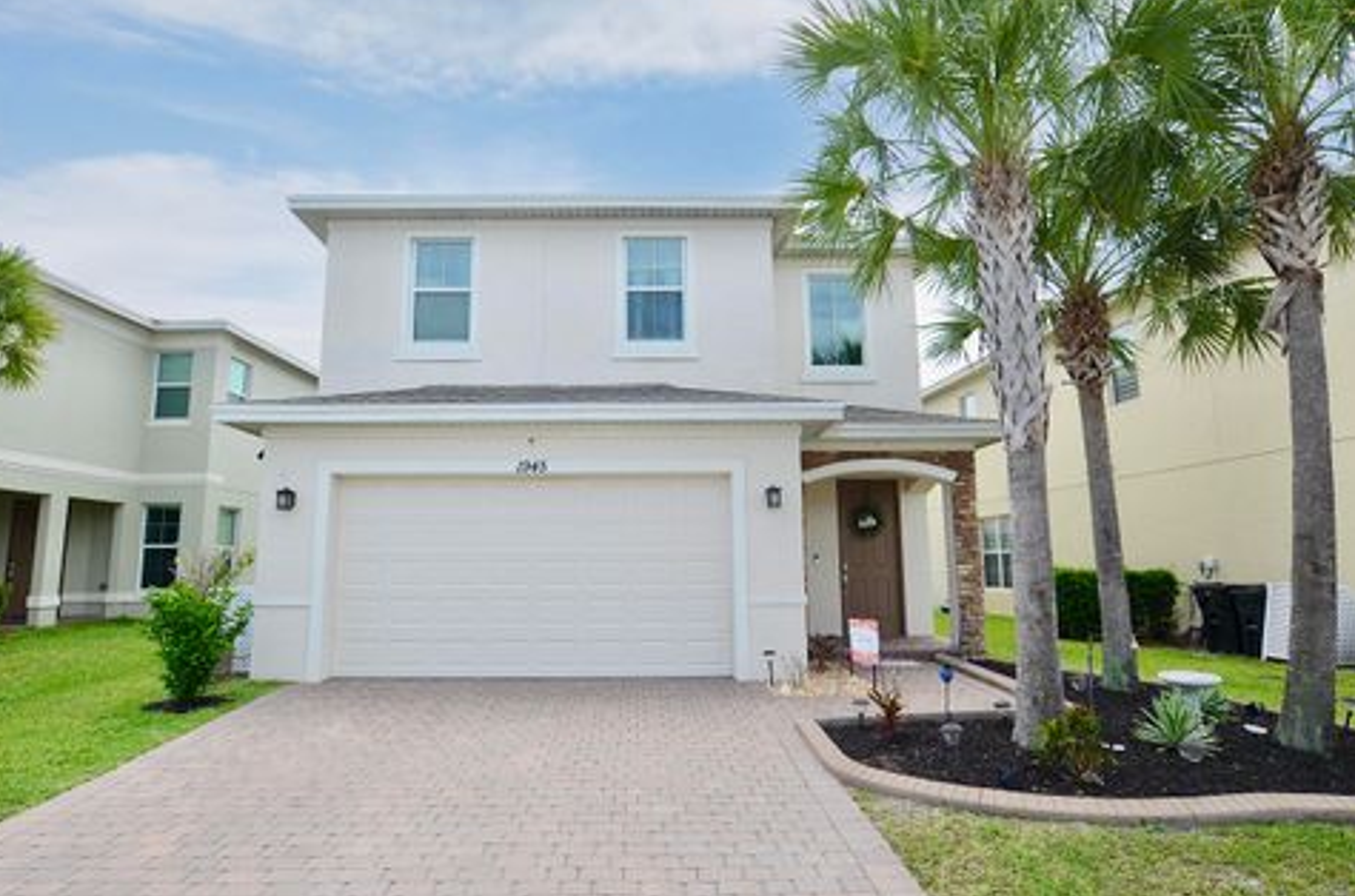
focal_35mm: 21
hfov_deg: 82.6
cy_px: 438
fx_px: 771
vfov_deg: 60.3
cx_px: 648
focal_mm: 13
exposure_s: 1/200
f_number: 6.3
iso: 100
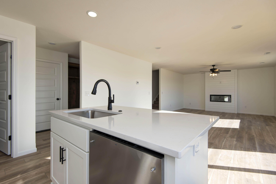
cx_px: 138
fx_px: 123
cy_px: 92
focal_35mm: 16
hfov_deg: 96.7
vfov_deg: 73.8
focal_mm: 16
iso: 100
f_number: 6.3
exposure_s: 1/100
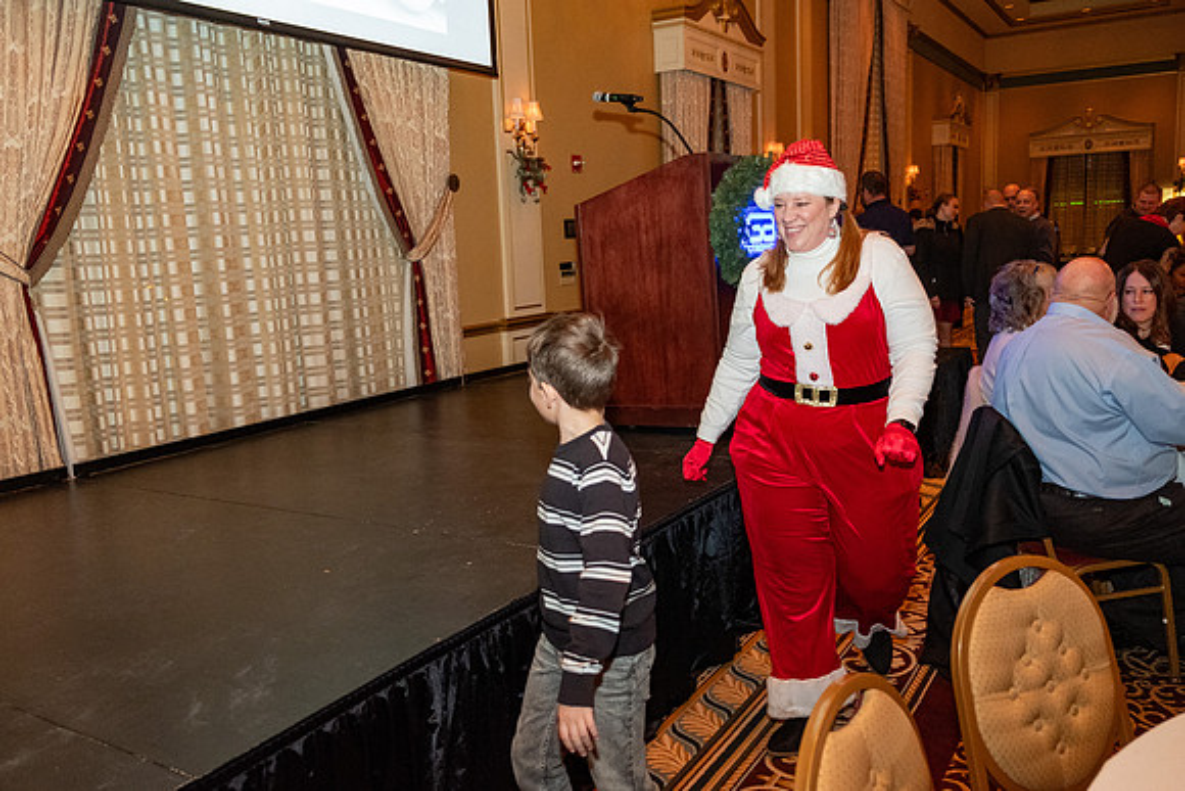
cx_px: 592
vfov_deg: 46.4
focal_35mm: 28
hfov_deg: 65.5
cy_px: 396
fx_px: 922
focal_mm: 18.8
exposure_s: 1/125
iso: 2500
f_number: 2.8
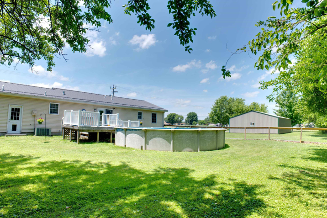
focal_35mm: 22
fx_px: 200
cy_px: 107
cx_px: 169
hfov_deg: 78.6
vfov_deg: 57.2
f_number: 8
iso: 100
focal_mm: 20
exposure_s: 1/125
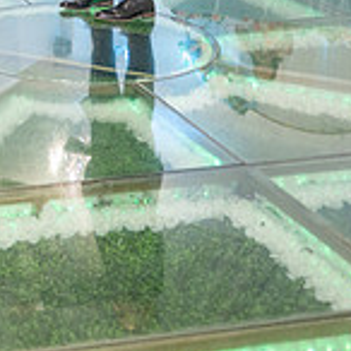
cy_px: -90
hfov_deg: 18.7
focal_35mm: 81
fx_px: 929
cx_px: -190
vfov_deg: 19.9
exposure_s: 1/160
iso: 1000
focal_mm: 24
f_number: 3.2
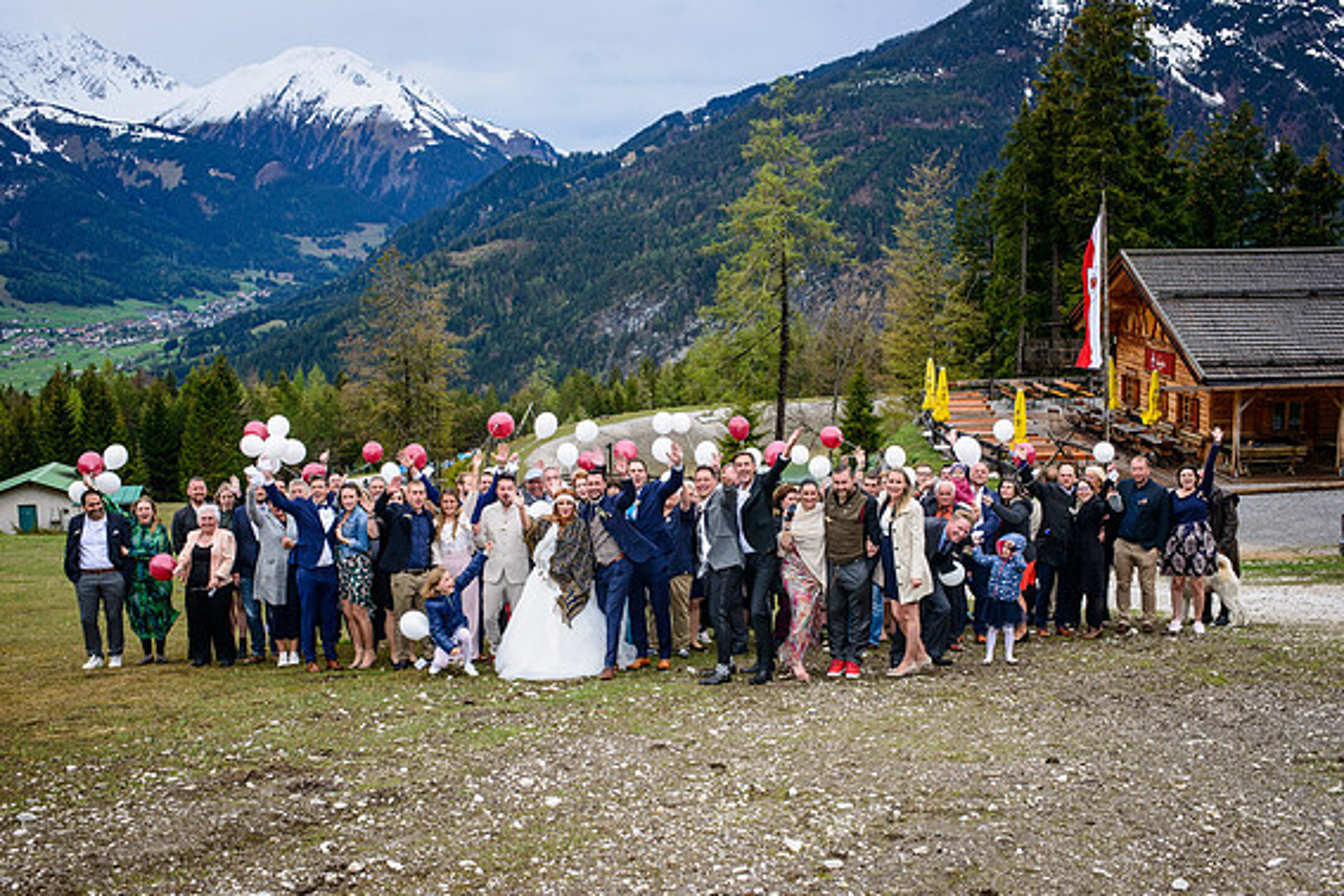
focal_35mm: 43
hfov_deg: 45.4
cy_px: 454
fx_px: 1605
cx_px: 680
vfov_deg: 31.2
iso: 800
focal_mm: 42
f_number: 10
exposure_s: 1/320
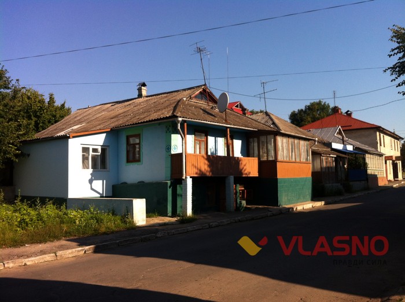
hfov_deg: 52.7
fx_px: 409
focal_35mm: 35
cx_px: 202
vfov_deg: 40.6
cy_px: 151
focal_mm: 3.85
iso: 80
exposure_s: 1/1160
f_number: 2.8
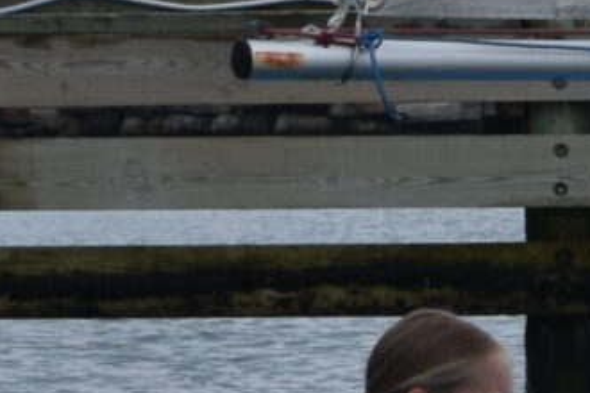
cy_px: -156
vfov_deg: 2.0
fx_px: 11045
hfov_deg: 3.0
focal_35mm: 674
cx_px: 1357
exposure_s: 1/350
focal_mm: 58
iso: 200
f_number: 9.5
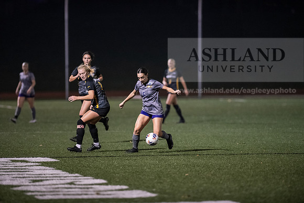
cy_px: 102
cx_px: 152
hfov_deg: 6.9
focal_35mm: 300
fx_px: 2534
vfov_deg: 4.6
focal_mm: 300
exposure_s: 1/1000
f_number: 2.8
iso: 8000
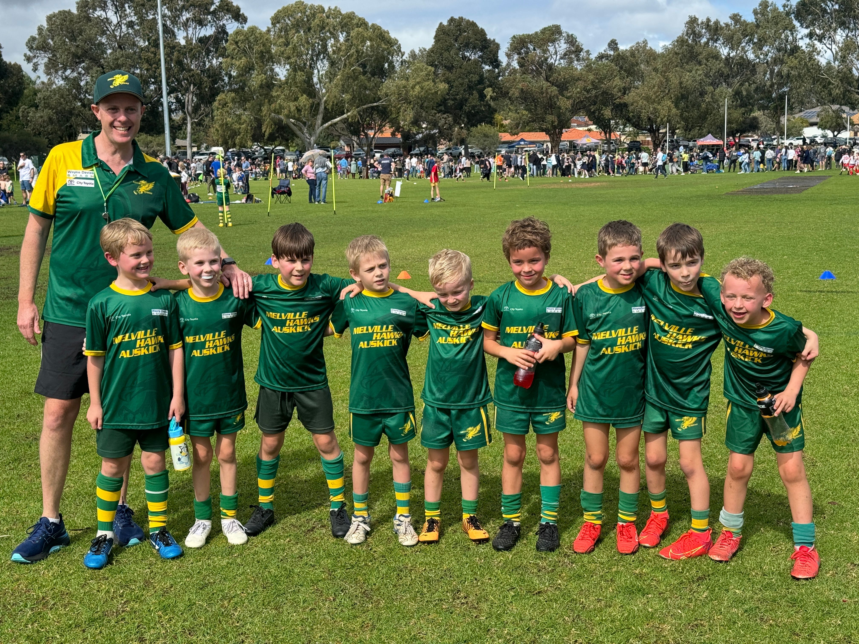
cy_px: 322
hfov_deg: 39.7
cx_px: 430
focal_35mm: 48
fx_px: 1191
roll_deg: +1.2
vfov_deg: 30.3
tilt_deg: -7.2
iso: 64
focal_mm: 6.76
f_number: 1.78
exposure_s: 1/2611
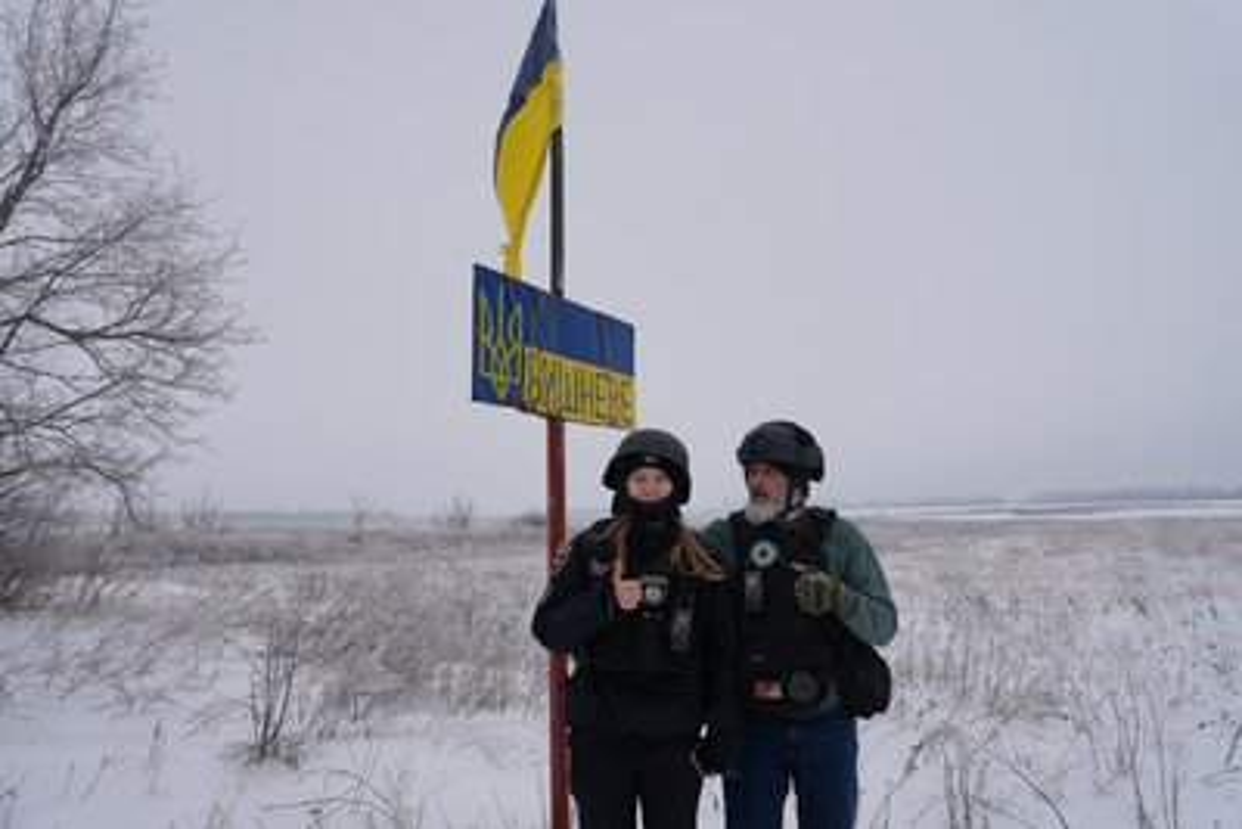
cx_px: 621
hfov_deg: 71.5
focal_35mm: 25
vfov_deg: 51.3
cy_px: 414
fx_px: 863
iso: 80
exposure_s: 1/1000
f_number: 4.5
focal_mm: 25
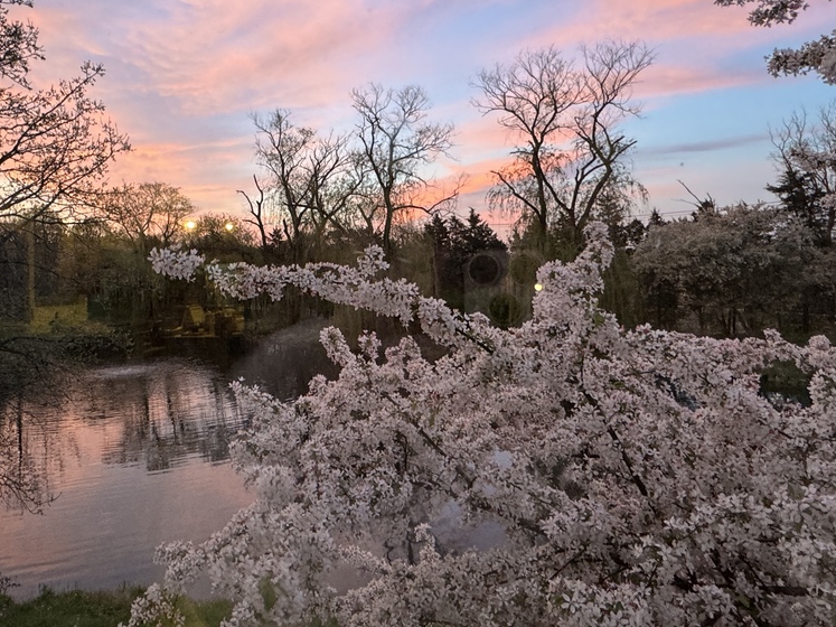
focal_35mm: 27
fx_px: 652
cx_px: 311
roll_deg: +1.6
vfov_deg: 50.9
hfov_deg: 64.3
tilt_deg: +2.9
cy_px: 243
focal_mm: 2.22
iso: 200
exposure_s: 1/60
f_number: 2.2
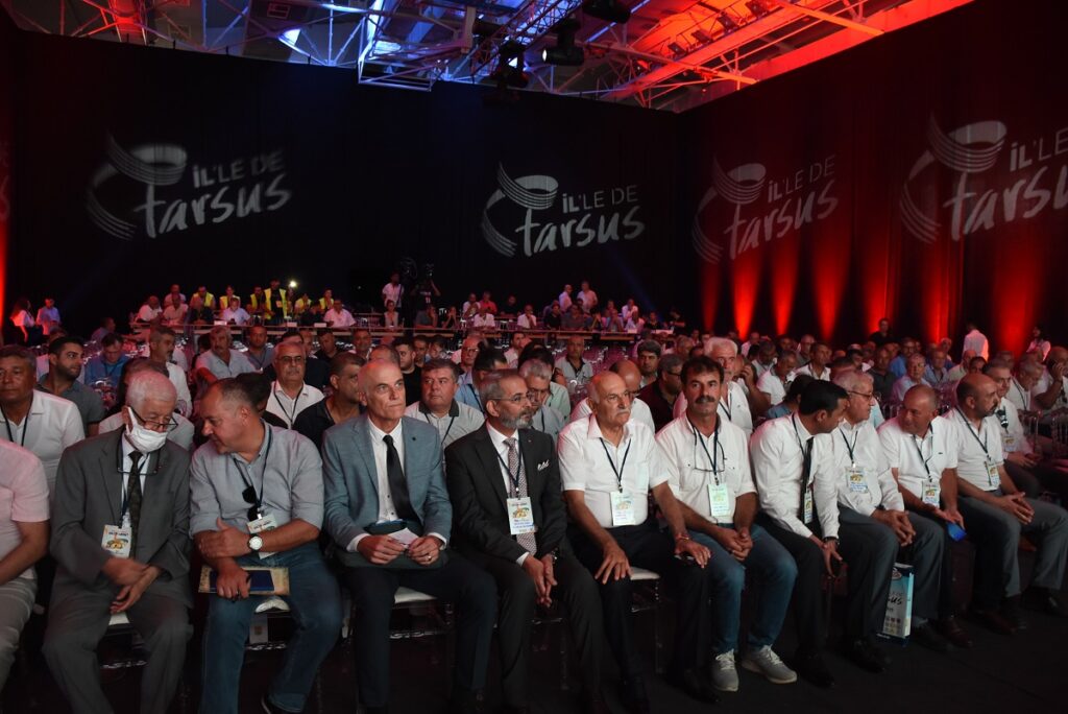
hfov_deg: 67.4
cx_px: 534
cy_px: 357
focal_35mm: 27
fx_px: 801
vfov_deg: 48.0
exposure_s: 1/15
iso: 1000
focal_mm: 18
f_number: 3.5
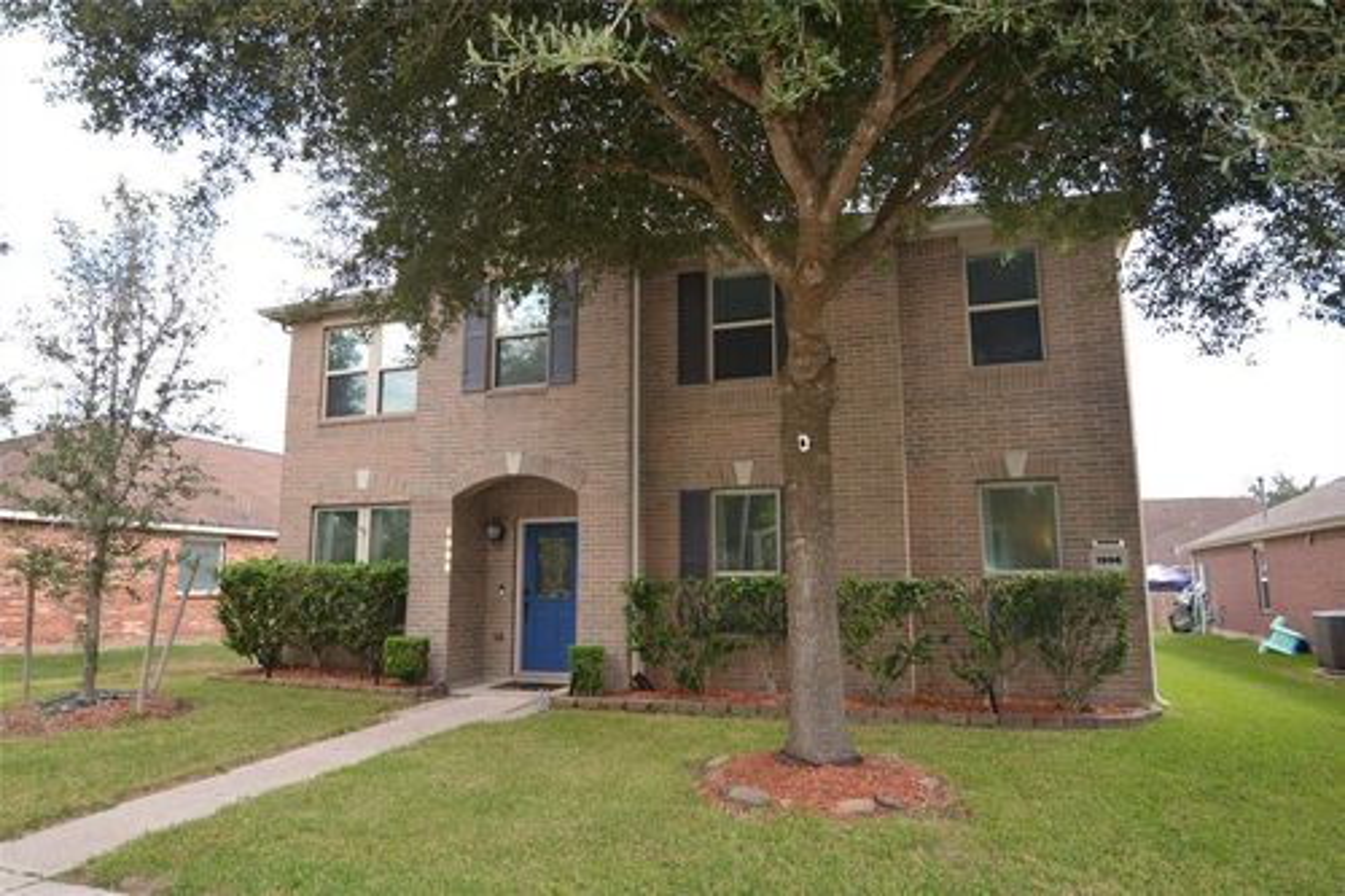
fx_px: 896
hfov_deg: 73.8
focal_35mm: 24
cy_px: 448
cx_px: 672
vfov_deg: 53.1
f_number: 4
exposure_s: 1/200
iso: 110
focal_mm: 24
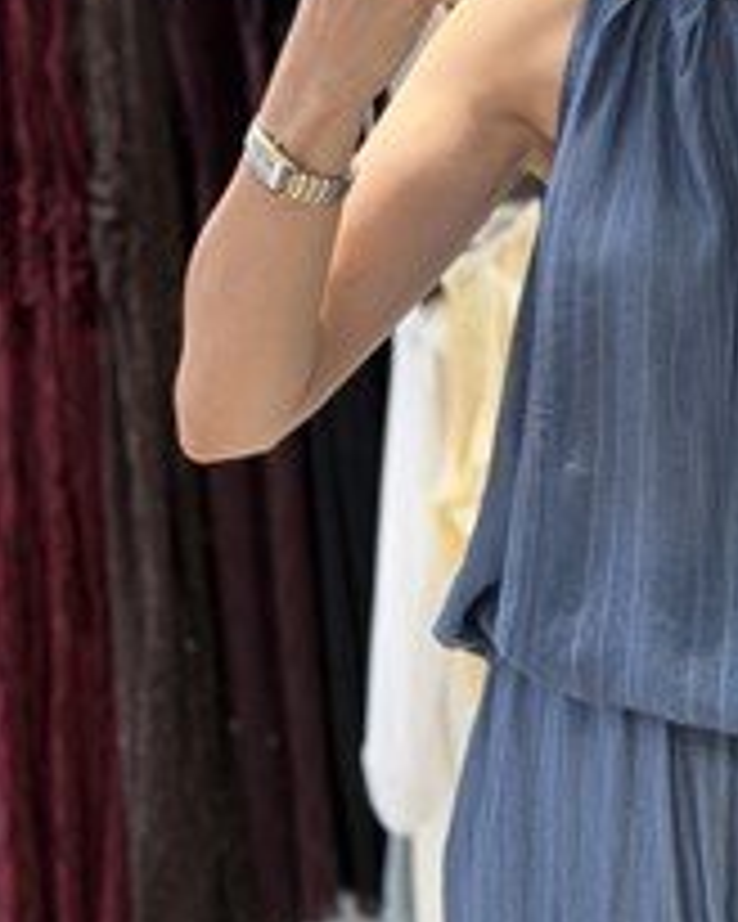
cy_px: 360
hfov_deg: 14.9
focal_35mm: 102
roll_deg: +2.2
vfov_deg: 18.8
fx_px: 2785
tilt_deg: -21.2
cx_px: 731
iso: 100
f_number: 1.78
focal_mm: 6.76
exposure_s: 1/100
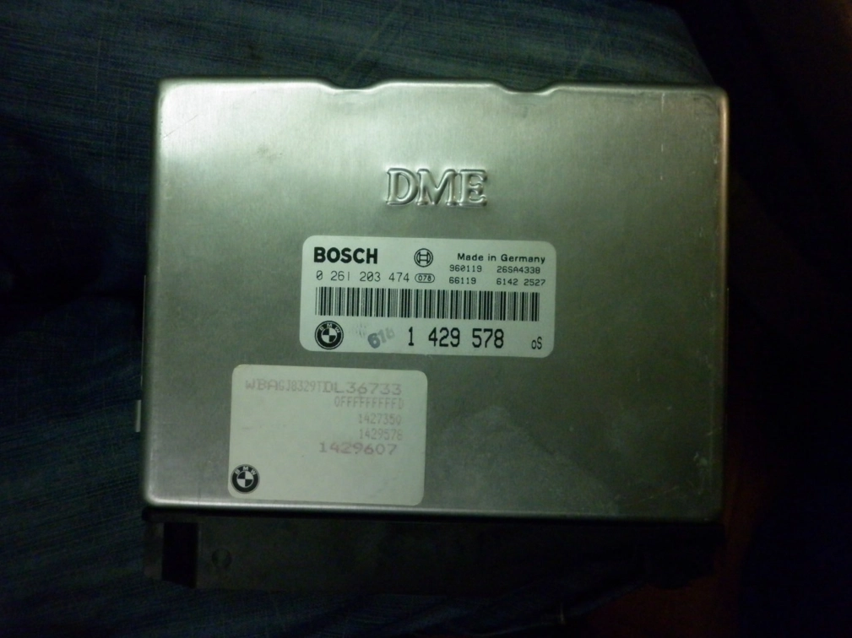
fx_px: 689
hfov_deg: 63.5
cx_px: 426
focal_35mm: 28
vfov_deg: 49.7
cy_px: 319
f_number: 2.8
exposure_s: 1/30
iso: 100
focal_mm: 5
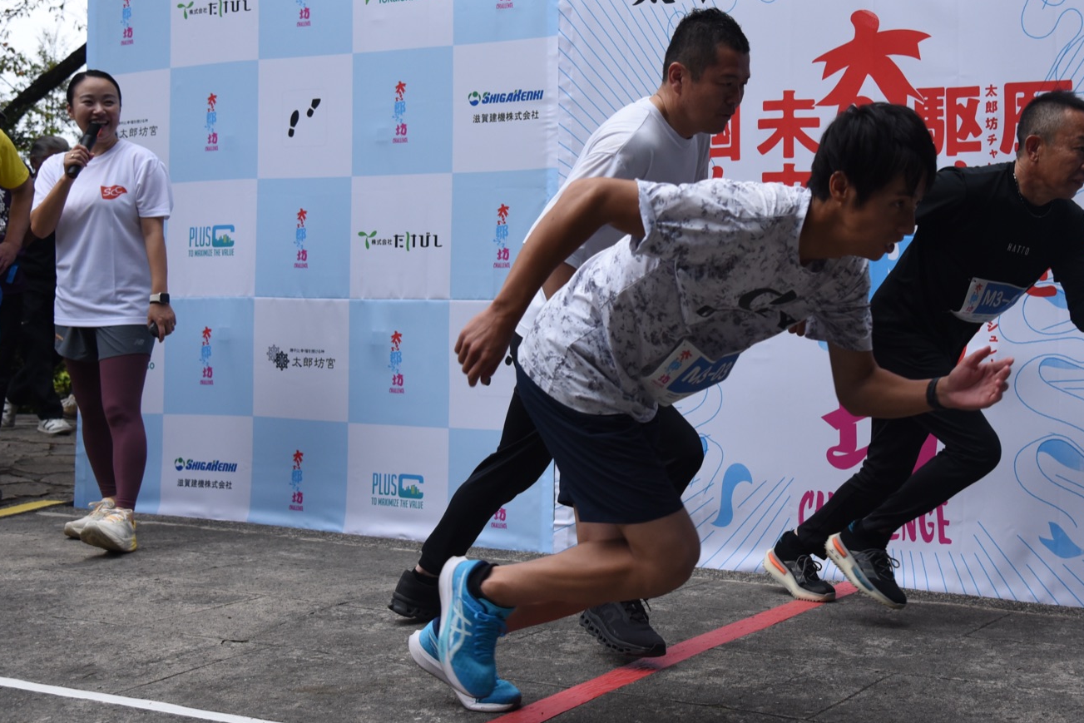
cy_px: 259
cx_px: 695
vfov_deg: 24.1
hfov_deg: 35.4
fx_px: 1686
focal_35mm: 56
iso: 1250
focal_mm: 38
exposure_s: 1/1250
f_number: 5
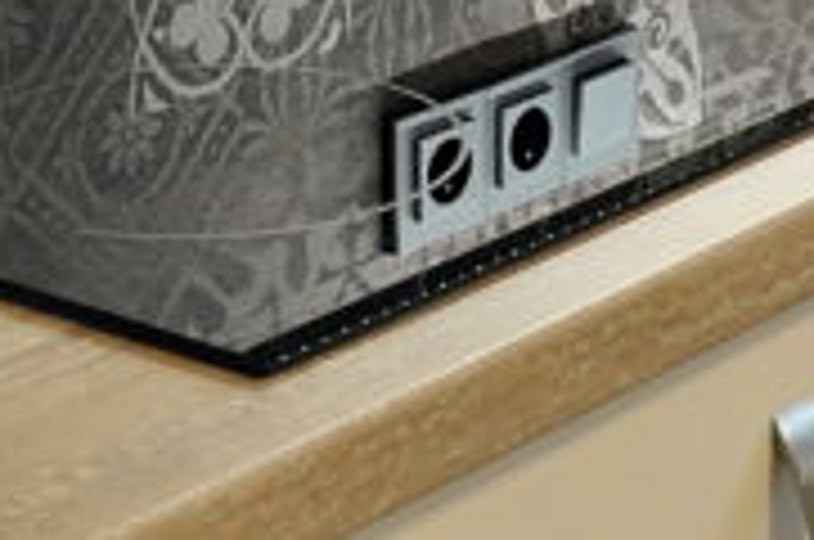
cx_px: 805
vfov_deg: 7.4
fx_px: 4014
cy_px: -504
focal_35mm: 178
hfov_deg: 11.5
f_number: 18
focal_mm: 21
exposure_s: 1/2.5
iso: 640
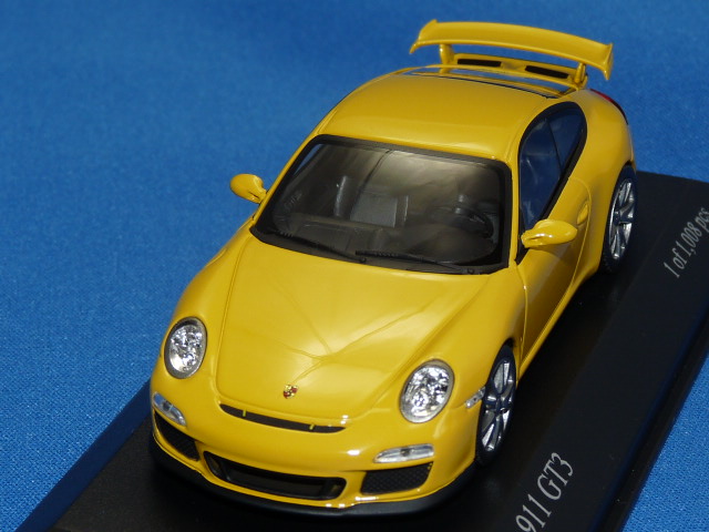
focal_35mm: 119
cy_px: 266
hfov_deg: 16.6
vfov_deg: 12.5
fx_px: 2437
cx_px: 354
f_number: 4
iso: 100
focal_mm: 11.9
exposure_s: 1/40
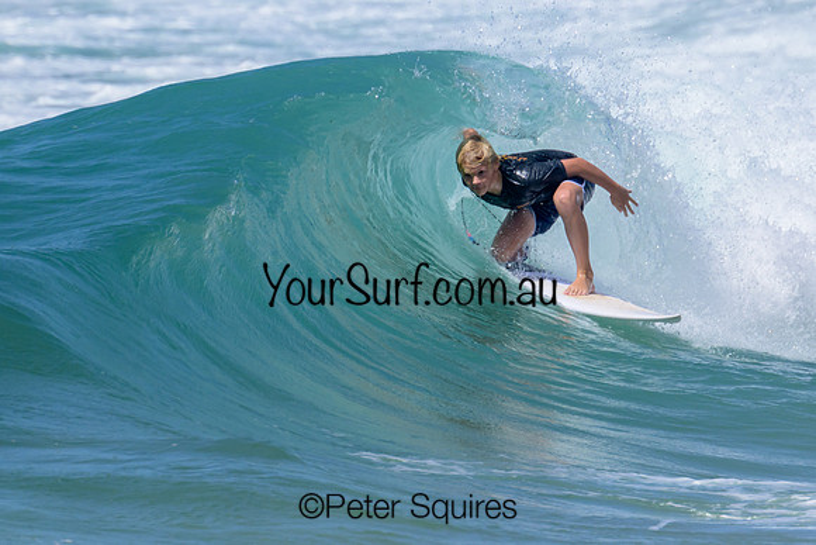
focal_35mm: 1087
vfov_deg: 1.3
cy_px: 239
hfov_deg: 1.9
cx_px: 554
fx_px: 24639
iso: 720
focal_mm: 800
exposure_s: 1/2000
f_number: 11
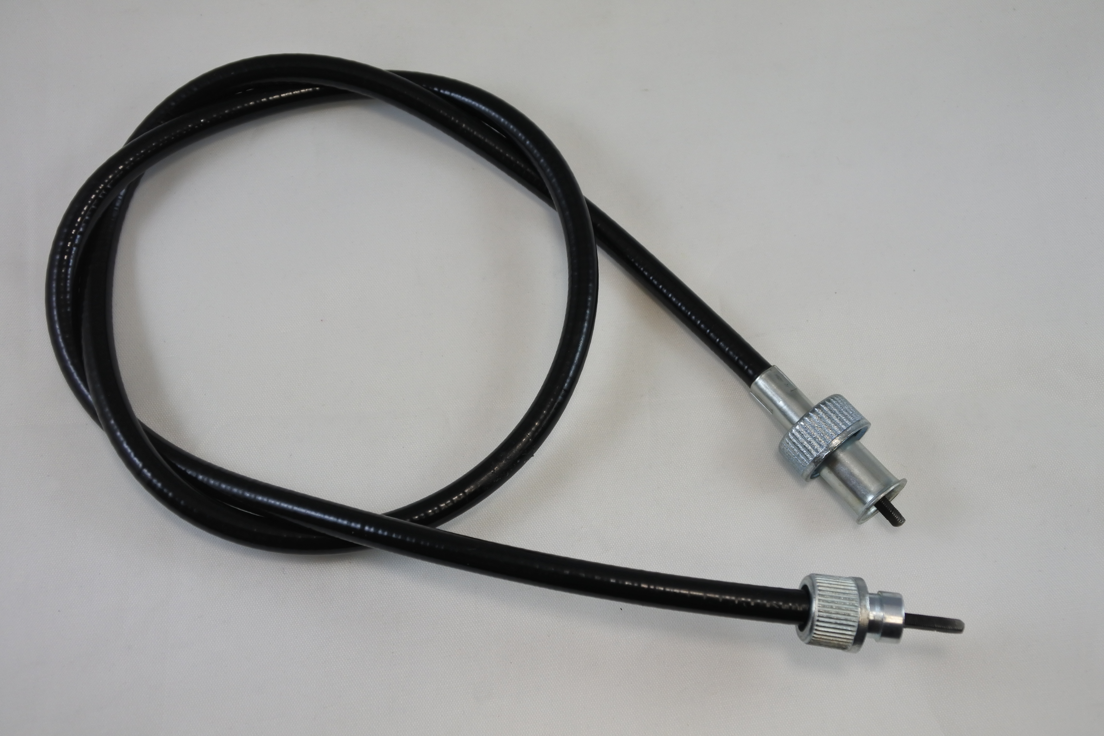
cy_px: 368
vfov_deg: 29.2
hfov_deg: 42.7
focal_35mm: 46
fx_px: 1411
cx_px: 552
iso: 400
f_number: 4.5
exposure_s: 1/250
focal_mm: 17.2
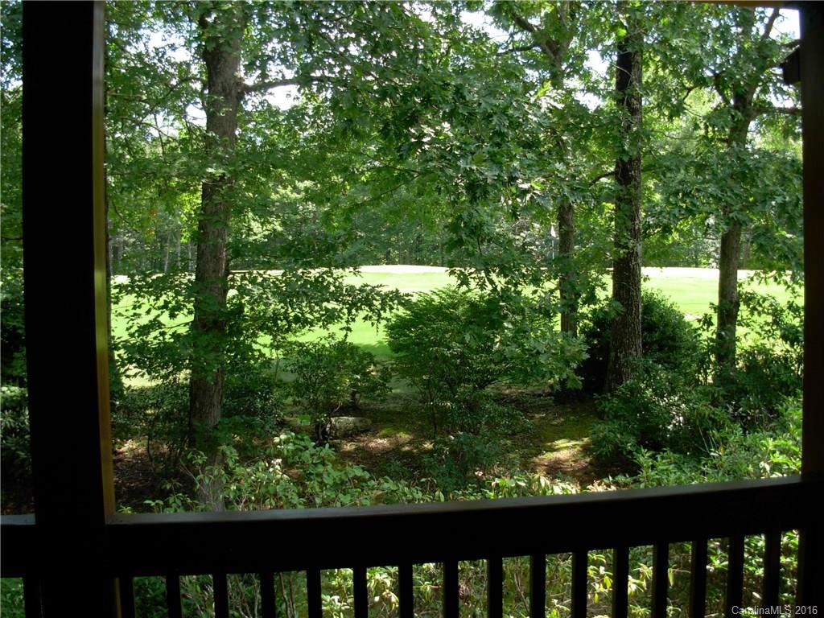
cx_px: 412
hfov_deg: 49.0
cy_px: 309
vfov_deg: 37.7
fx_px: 905
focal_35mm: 38
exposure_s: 1/124
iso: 79
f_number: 2.9
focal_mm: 6.3
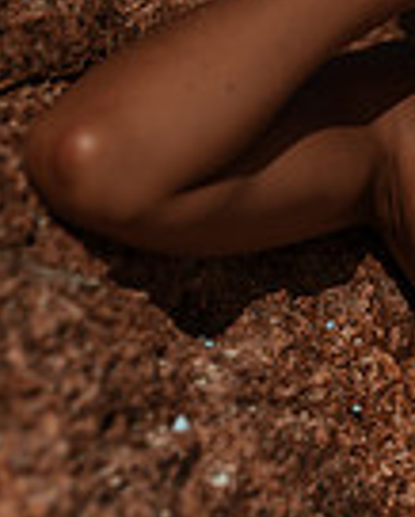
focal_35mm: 140
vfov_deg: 13.5
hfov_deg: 10.8
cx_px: 518
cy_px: -21
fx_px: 2147
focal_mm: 35
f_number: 1.8
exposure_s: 1/8000
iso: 31
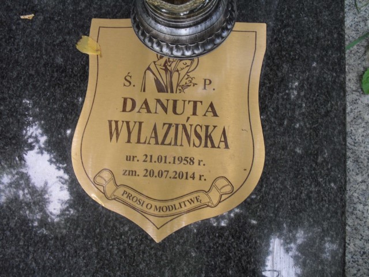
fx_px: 373
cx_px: 184
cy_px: 138
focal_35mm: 35
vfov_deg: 40.7
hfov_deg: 52.6
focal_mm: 6.3
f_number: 3.2
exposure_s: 1/45
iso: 100
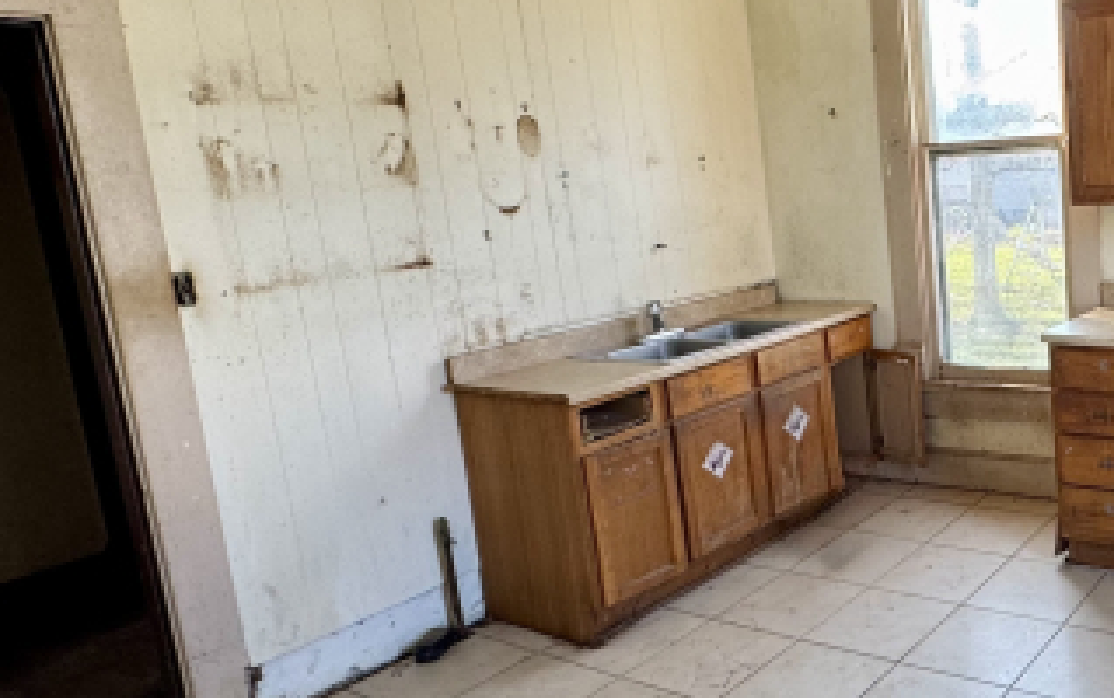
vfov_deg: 40.6
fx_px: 942
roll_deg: +3.3
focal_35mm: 31
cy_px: 304
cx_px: 1011
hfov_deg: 53.3
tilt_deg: -7.2
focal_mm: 2.22
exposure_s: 1/99
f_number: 2.2
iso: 125
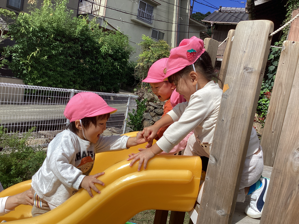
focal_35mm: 31
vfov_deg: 45.4
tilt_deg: -5.1
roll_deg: -9.0
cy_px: 112
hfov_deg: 58.4
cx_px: 150
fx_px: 268
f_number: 2.4
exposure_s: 1/2331
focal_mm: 3.3
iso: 25
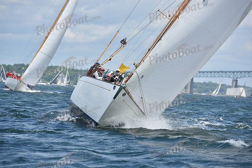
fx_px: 1484
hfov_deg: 9.7
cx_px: 125
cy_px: 84
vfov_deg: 6.5
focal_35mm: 212
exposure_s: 1/1250
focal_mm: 200
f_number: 6.3
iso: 250
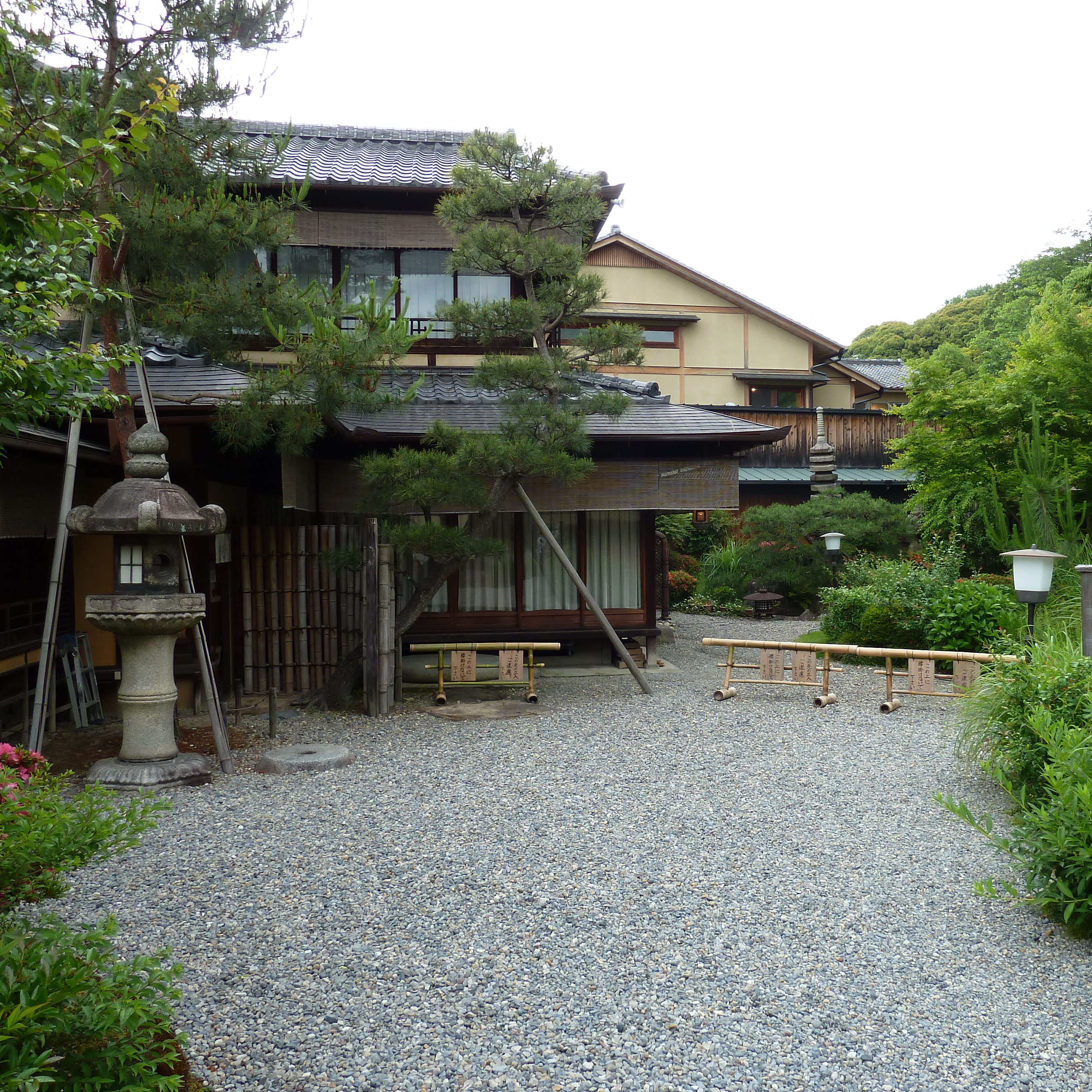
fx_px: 1071
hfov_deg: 53.8
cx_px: 633
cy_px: 543
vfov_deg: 54.0
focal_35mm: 30
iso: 80
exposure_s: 1/100
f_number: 3.3
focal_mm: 4.1
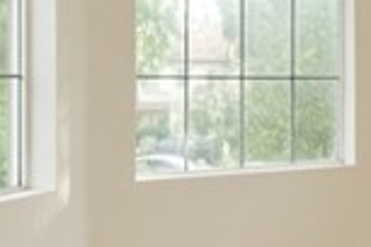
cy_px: 88
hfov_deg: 17.7
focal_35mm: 94
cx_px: 655
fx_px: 969
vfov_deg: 14.5
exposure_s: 1/125
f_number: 5.6
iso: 800
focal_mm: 14
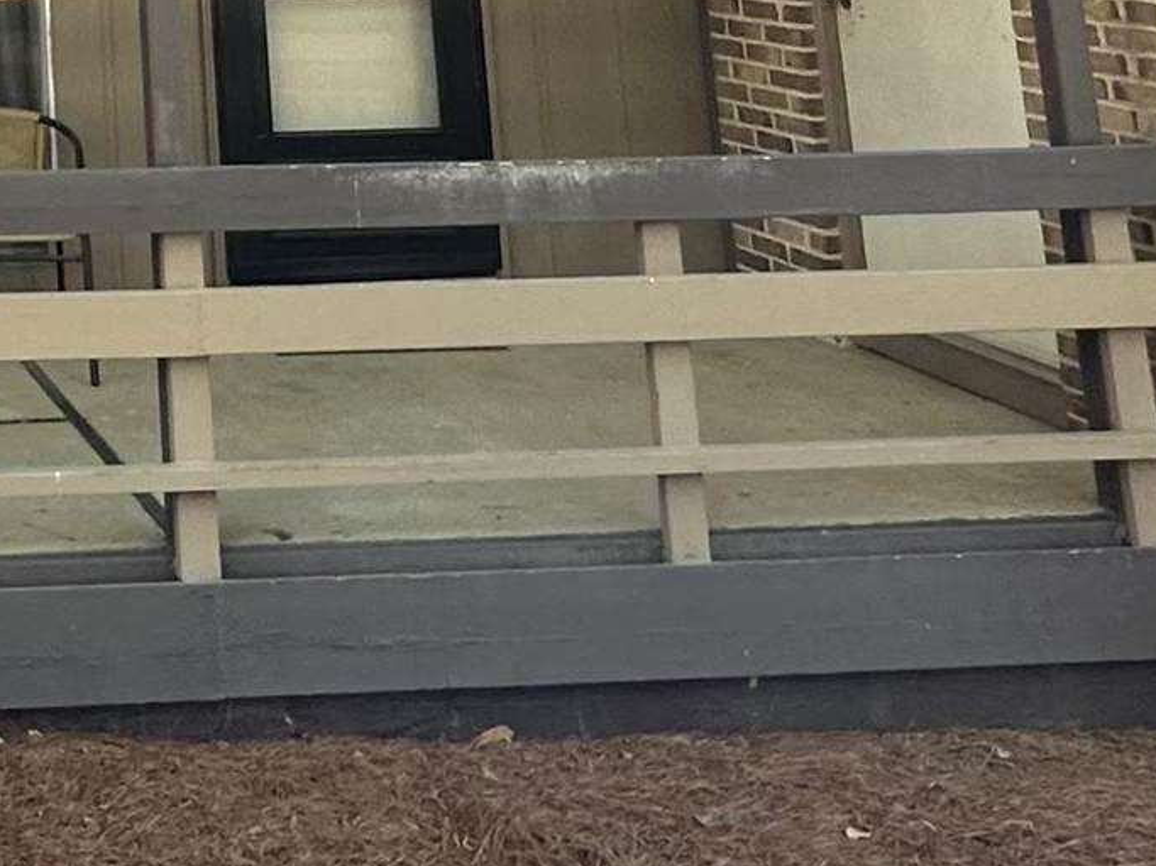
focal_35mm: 63
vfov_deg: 18.9
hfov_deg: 26.7
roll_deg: +0.5
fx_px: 2104
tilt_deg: +12.8
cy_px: -602
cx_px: -288
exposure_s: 1/99
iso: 100
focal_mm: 2.22
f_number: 2.2
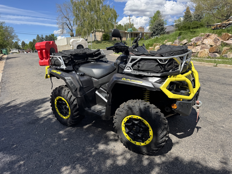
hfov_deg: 71.6
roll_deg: +0.5
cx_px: 116
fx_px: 161
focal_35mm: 24
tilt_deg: -12.7
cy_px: 87
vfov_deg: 56.8
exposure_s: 1/2506
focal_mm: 6.76
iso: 80
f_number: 1.78
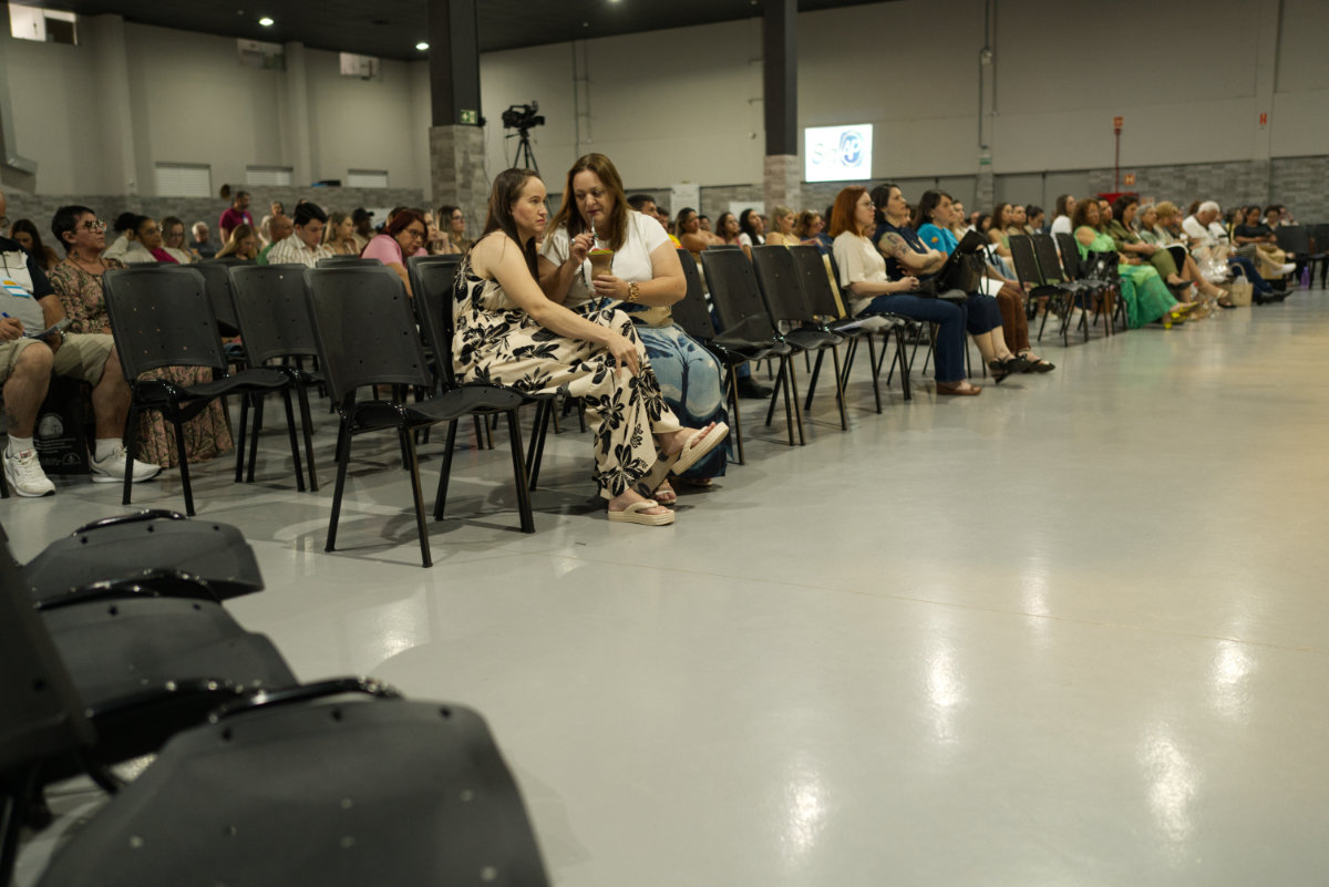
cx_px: 664
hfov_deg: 54.4
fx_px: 1292
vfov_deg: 37.9
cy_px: 444
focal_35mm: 35
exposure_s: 1/80
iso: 2000
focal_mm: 35
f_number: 2.5
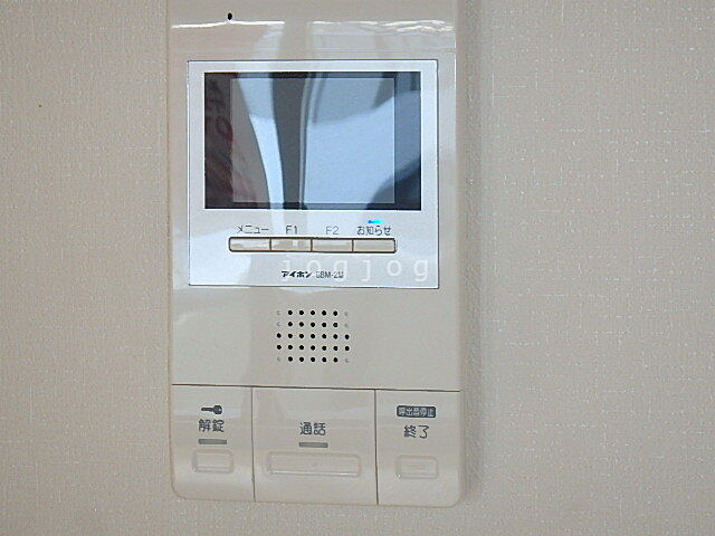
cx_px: 358
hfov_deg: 18.7
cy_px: 268
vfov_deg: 14.1
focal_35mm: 105
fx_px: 2169
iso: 400
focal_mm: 18.7
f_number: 5.7
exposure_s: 1/60
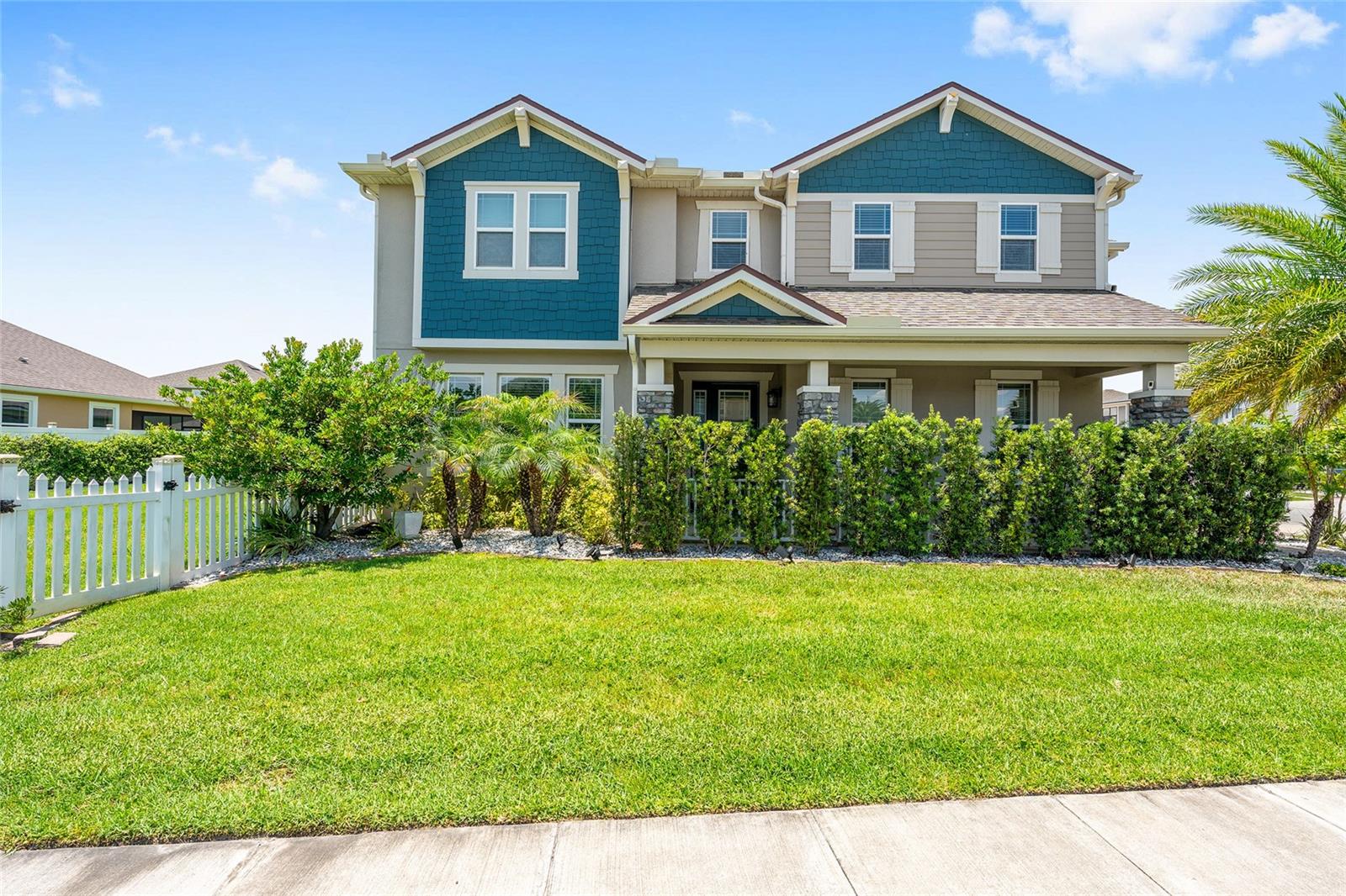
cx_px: 673
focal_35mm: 16
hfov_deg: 96.7
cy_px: 448
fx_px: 598
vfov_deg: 73.7
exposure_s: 1/320
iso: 160
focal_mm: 16
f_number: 7.1
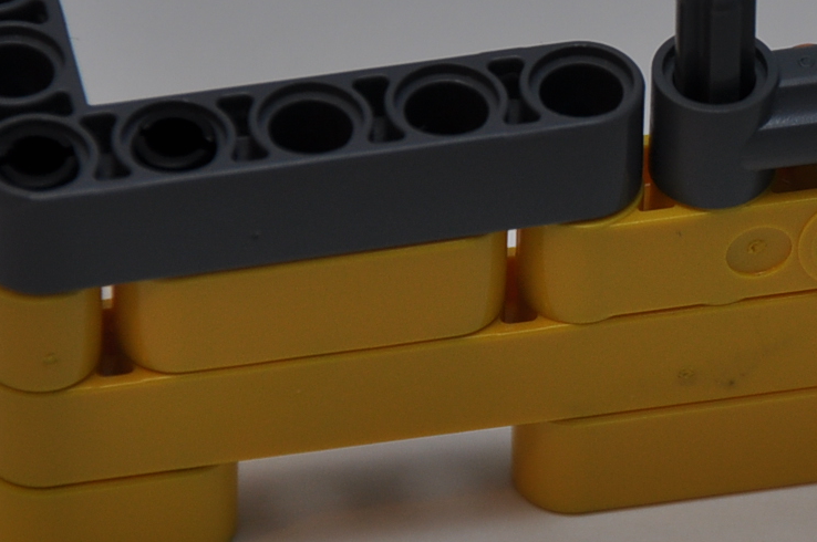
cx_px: 875
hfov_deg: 2.4
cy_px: 137
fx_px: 19763
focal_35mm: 872
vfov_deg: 1.6
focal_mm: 200
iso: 200
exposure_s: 1/60
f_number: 5.6
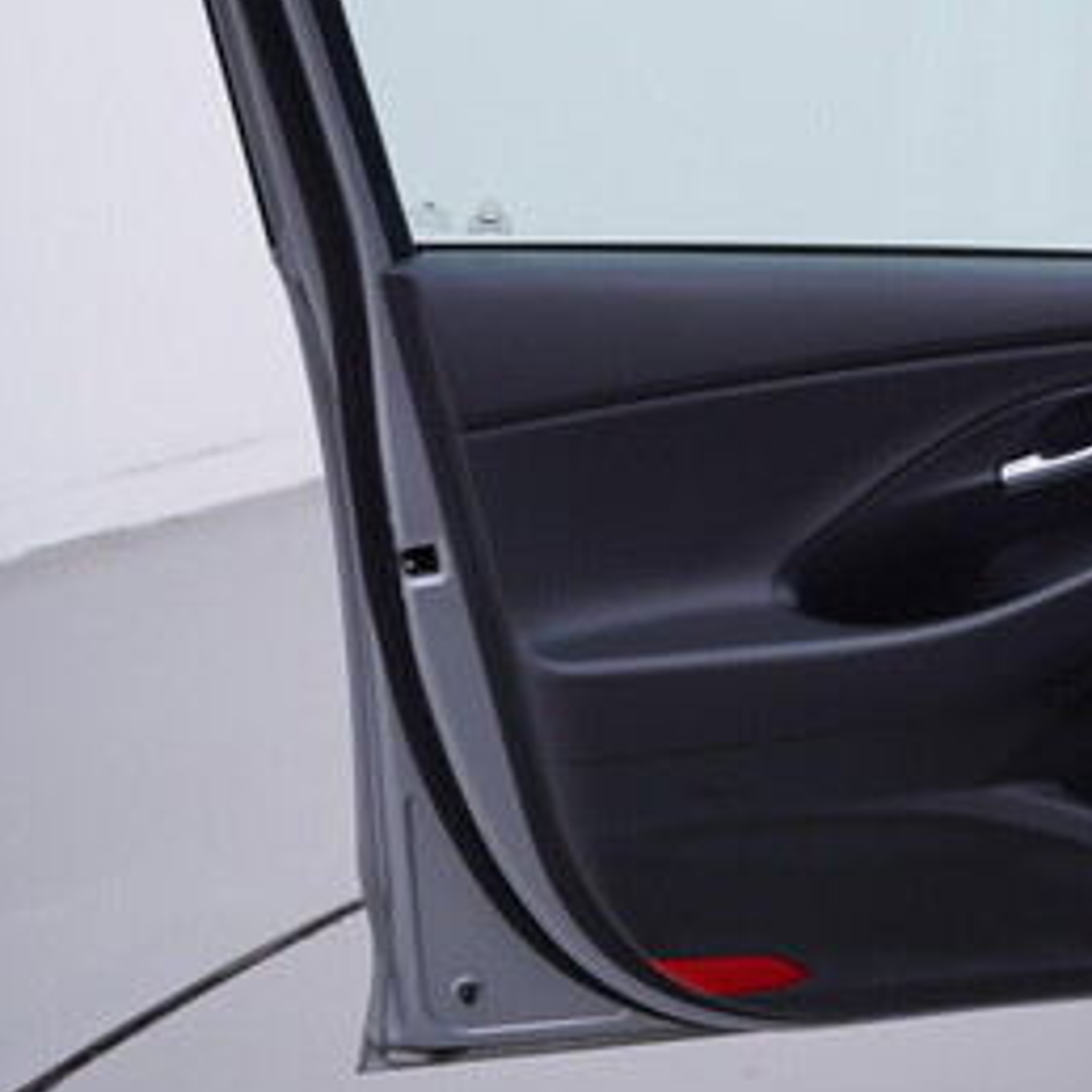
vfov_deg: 26.3
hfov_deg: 25.9
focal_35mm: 65
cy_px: 369
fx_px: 2320
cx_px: 919
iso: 125
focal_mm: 24
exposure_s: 1/80
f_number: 4
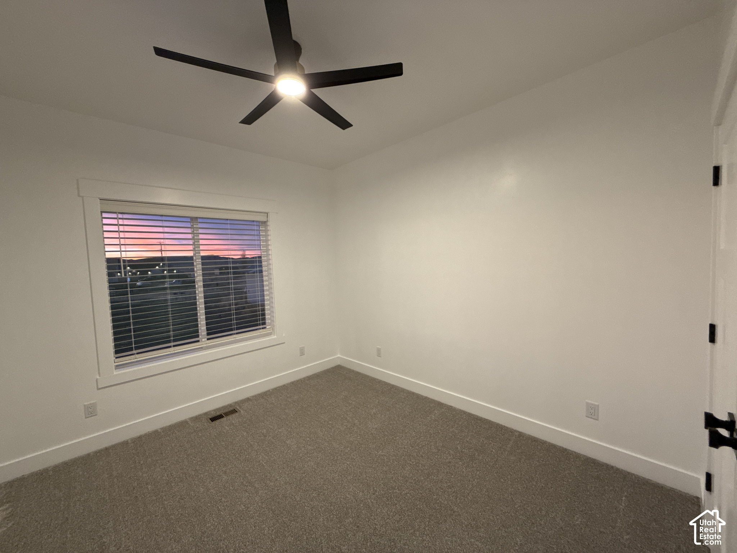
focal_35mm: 14
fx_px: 298
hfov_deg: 102.1
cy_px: 276
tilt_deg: -4.3
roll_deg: +1.6
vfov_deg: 85.7
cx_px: 368
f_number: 2.2
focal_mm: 2.22
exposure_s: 1/60
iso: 320
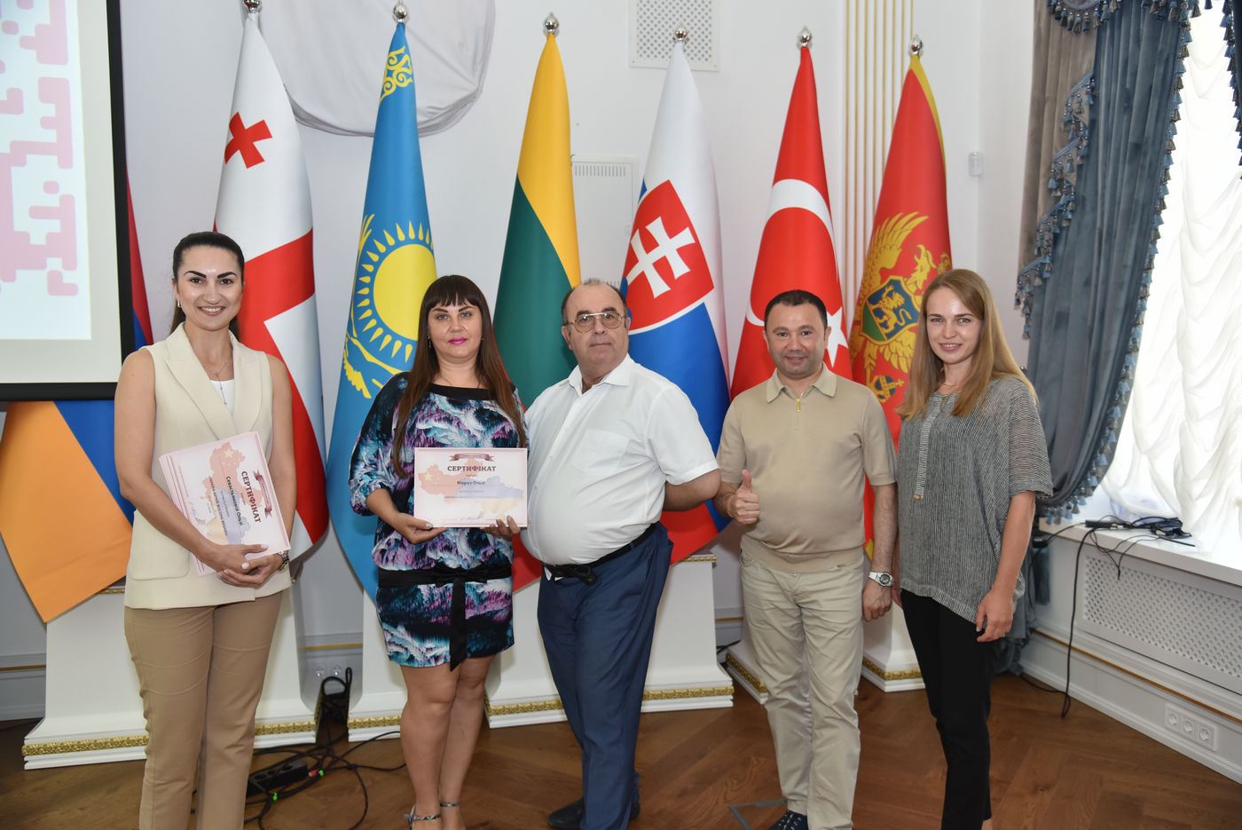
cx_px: 621
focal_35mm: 30
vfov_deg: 43.7
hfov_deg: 61.9
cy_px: 415
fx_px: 1035
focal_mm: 30
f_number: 4
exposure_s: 1/200
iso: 800
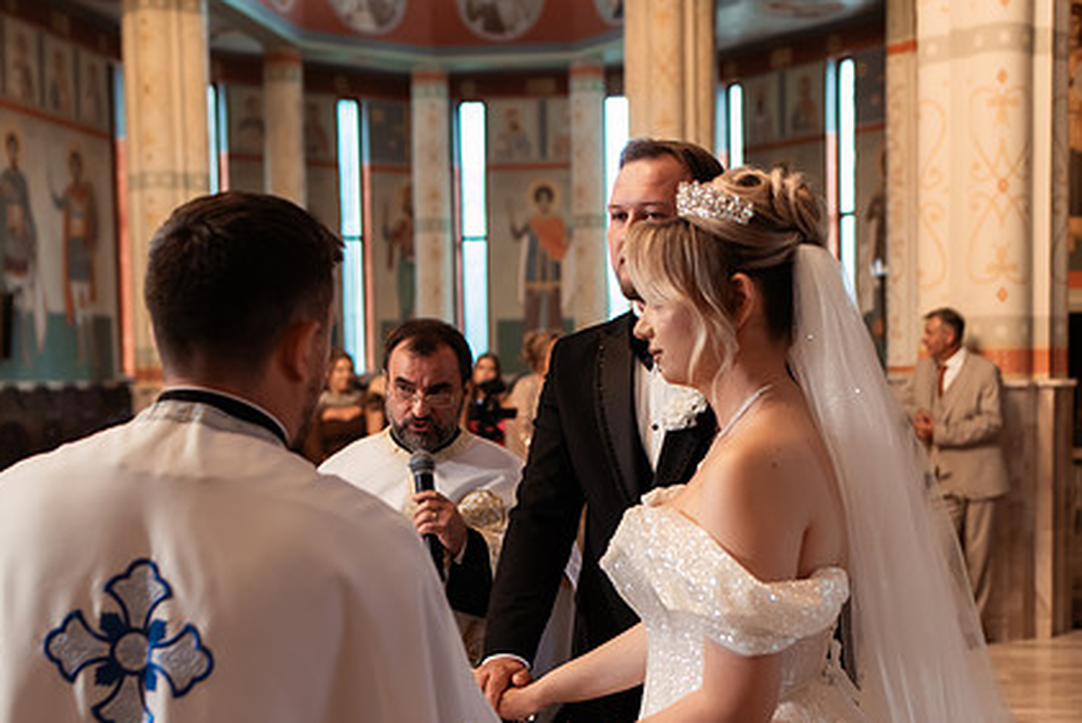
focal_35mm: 51
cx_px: 635
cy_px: 488
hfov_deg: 38.7
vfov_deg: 26.4
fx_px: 1534
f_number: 2.5
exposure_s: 1/200
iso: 1600
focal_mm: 35
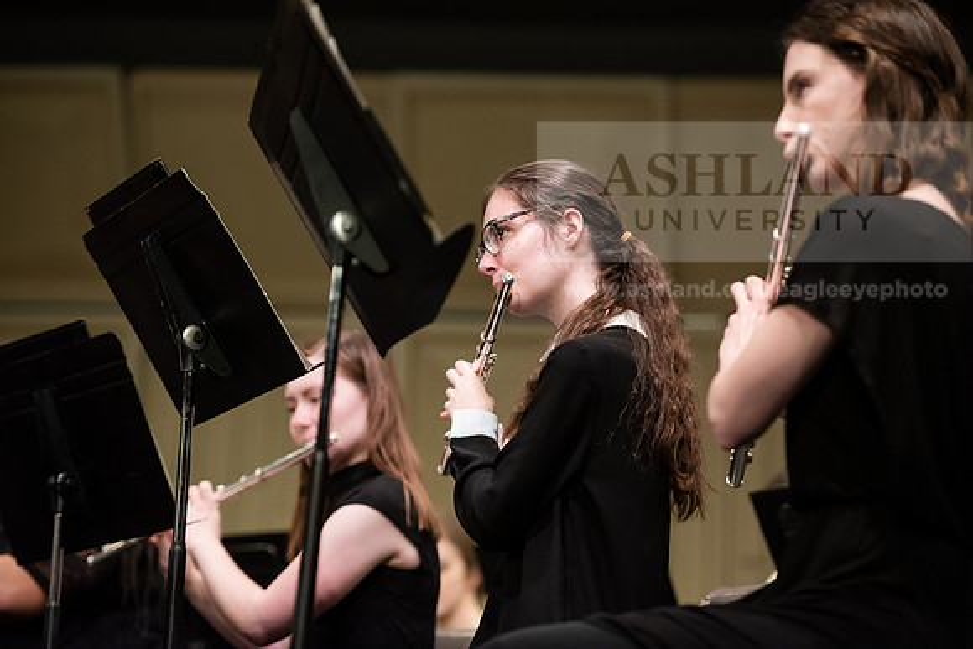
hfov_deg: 15.8
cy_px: 324
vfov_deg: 10.6
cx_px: 486
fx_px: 3514
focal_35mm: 130
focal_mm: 130
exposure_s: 1/250
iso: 3200
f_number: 2.8
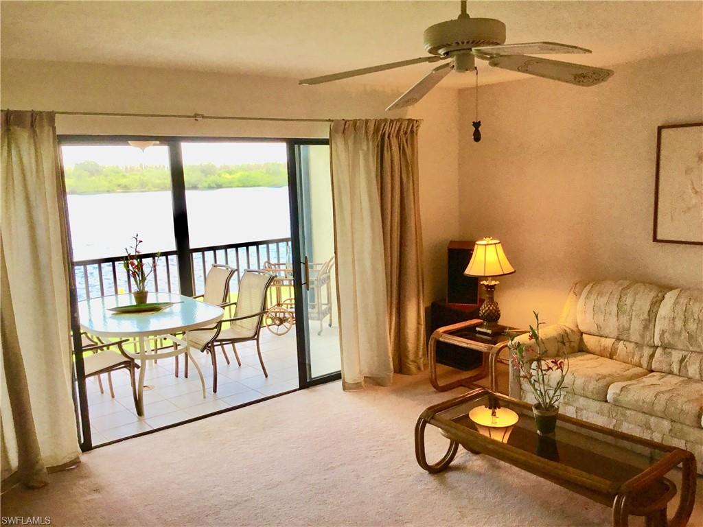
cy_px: 264
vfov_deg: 45.4
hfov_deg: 58.4
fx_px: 630
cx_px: 352
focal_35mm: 31
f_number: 2.4
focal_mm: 3.3
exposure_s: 1/120
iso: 40
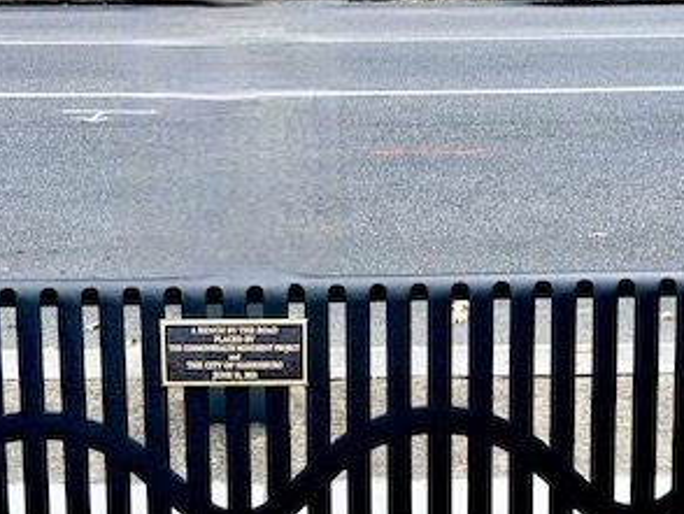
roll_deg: +0.4
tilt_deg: -28.7
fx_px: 1048
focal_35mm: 53
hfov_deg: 36.1
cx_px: 309
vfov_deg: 26.5
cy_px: 474
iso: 32
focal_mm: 5.1
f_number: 1.6
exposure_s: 1/791
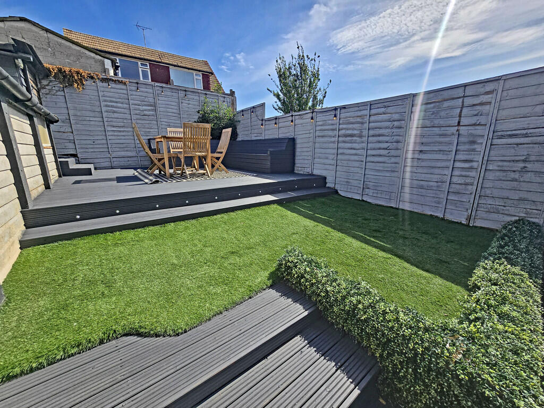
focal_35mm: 13
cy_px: 204
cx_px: 272
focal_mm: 2.2
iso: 50
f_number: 2.2
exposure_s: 1/3203
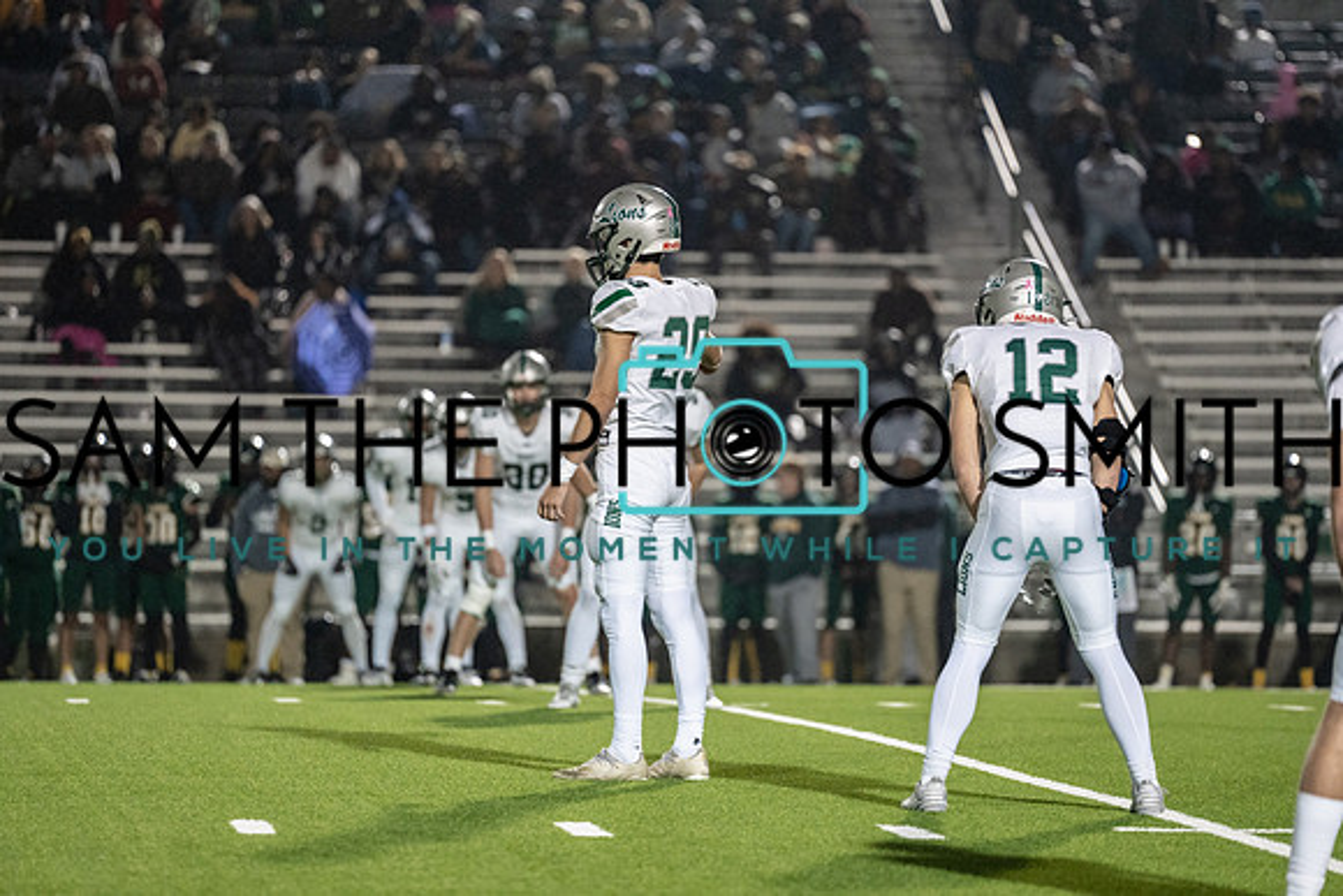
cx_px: 672
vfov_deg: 6.9
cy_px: 448
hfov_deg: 10.3
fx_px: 7463
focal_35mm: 200
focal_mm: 200
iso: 3200
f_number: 2.8
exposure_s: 1/1250
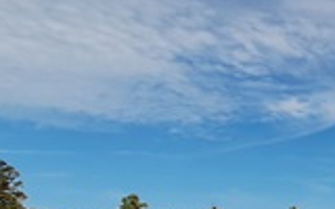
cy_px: 219
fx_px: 502
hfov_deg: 20.4
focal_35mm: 55
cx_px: 645
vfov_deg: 22.5
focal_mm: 1.74
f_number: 2.2
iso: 40
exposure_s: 1/1812
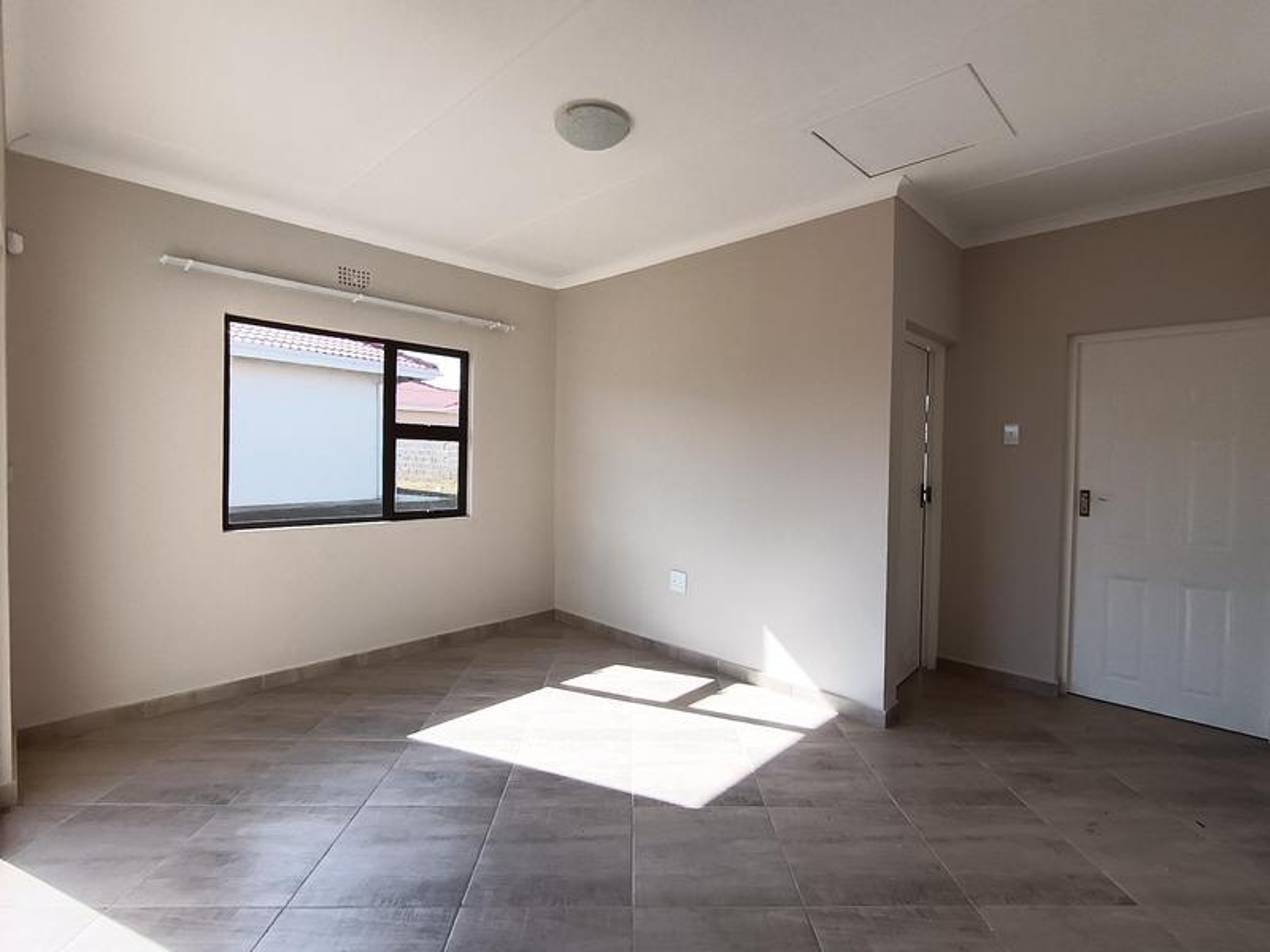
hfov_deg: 91.0
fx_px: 624
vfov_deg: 74.7
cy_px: 476
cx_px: 635
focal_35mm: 17
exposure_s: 1/278
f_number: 2.2
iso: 100
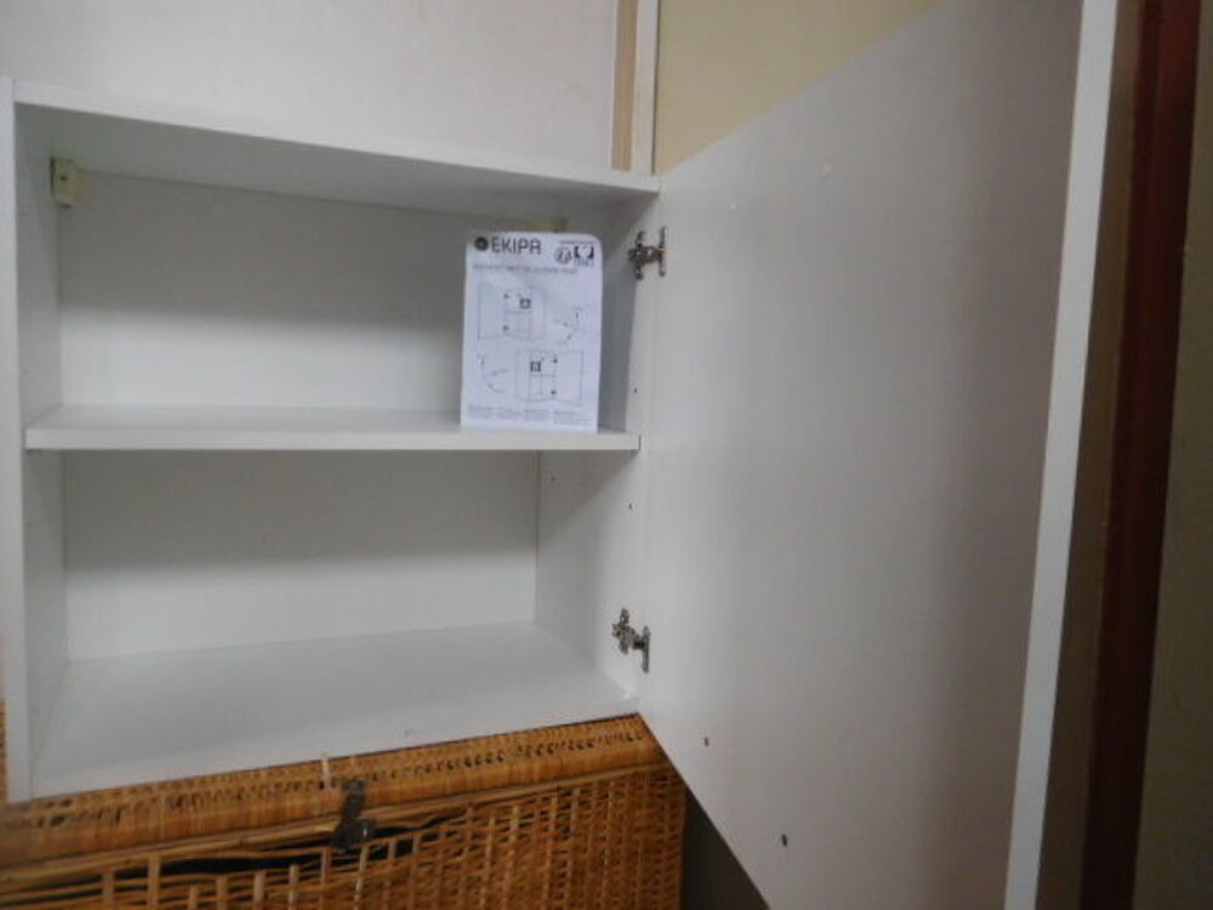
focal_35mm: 25
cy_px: 455
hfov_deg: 69.4
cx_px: 606
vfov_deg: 54.9
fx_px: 876
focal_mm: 4.5
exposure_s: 1/25
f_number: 3.4
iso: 400
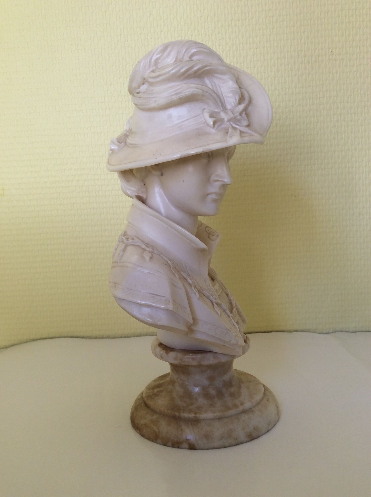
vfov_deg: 56.9
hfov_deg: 44.1
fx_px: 458
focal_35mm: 32
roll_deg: +2.5
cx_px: 186
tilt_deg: -5.1
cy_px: 248
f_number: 2.4
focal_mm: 3.3
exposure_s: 1/50
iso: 32
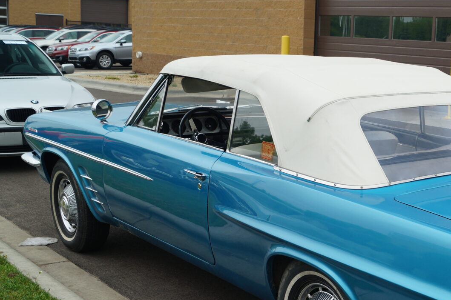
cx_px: 409
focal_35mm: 58
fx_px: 726
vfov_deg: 23.2
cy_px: 212
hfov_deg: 32.7
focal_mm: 20
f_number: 6.3
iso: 100
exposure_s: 1/100
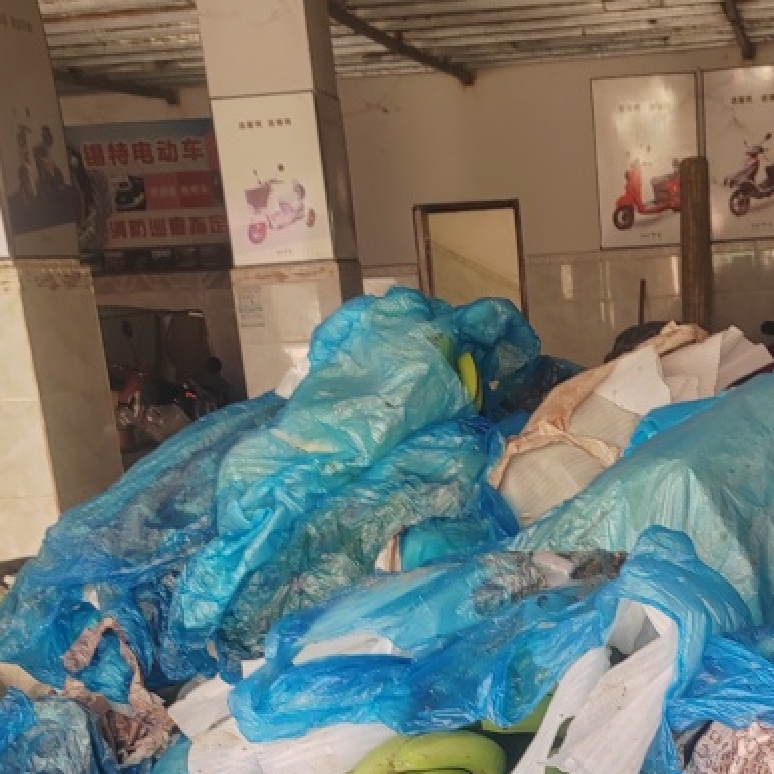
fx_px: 1670
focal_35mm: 66
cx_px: 612
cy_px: 909
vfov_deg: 23.9
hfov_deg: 25.7
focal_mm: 5.52
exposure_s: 1/100
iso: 100
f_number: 1.9
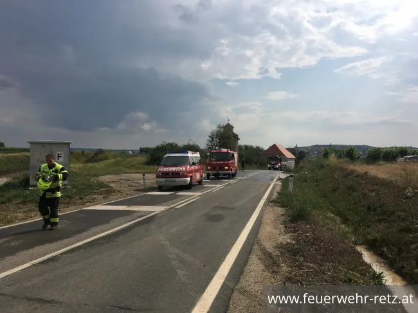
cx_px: 209
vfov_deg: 48.2
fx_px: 350
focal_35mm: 29
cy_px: 156
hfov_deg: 61.7
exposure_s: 1/4049
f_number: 2.2
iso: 25
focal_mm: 4.15
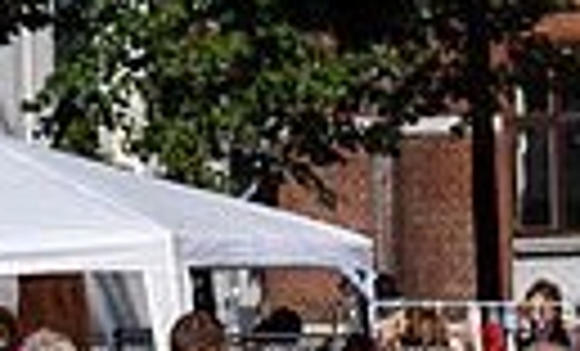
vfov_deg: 3.4
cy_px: 447
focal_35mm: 380
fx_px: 5952
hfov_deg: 5.5
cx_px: 1200
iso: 100
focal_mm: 78
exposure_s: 1/1000
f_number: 5
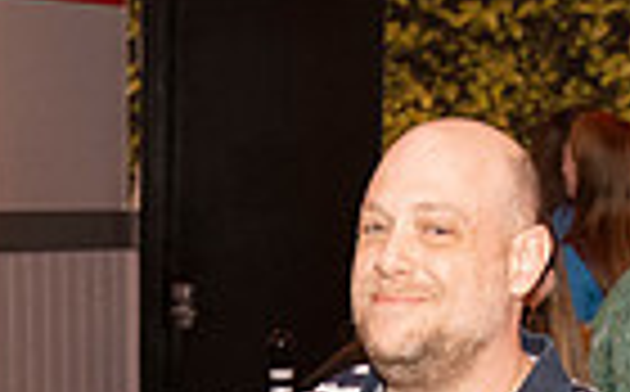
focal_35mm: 178
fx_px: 3051
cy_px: 816
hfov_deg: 11.8
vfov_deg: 7.1
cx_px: 216
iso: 2500
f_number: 5.6
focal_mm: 35
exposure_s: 1/80
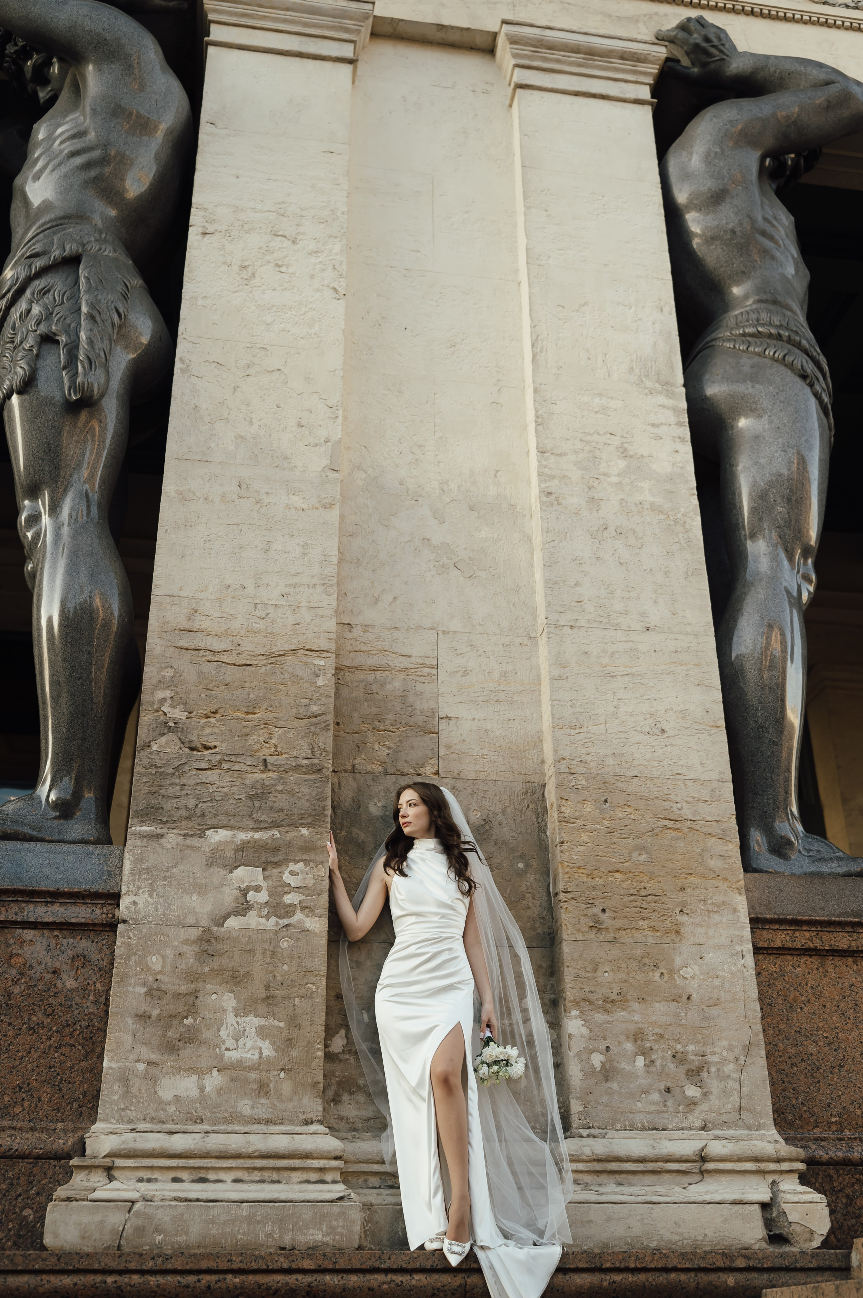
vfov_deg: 54.5
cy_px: 649
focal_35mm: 35
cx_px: 432
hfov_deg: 37.8
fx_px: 1260
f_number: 2
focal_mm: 35
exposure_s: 1/1250
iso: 400
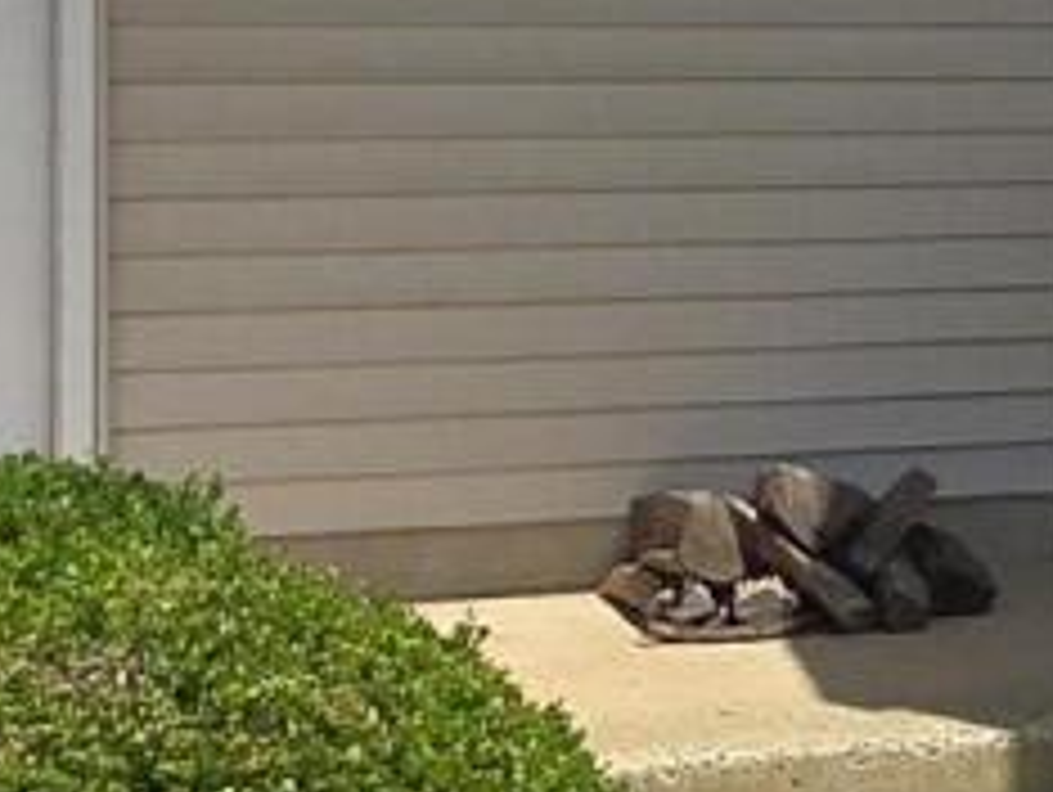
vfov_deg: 13.2
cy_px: 58
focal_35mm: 111
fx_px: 3380
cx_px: 1935
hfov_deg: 15.2
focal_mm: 2.2
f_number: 2.2
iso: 50
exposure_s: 1/2686
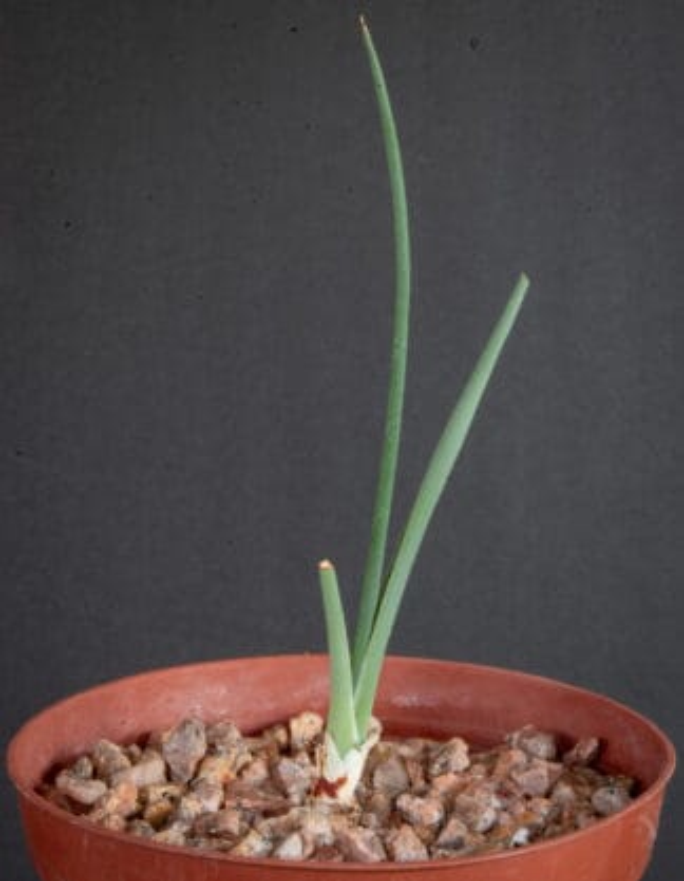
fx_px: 2644
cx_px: 389
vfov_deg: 18.9
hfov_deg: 14.7
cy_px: 370
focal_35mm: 103
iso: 100
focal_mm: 60
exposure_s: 6
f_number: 36
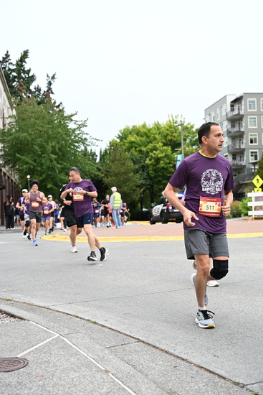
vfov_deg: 42.7
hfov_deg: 29.3
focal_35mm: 46
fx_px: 504
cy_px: 198
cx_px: 132
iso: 1600
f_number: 4
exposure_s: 1/800
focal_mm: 46
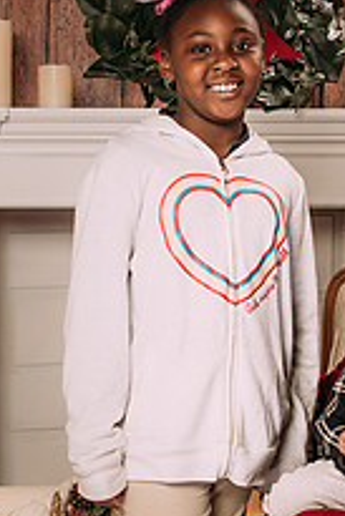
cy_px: 346
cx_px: 126
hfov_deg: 11.7
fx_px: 1679
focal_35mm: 117
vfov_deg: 17.4
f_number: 5.6
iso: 100
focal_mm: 35
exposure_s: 1/100
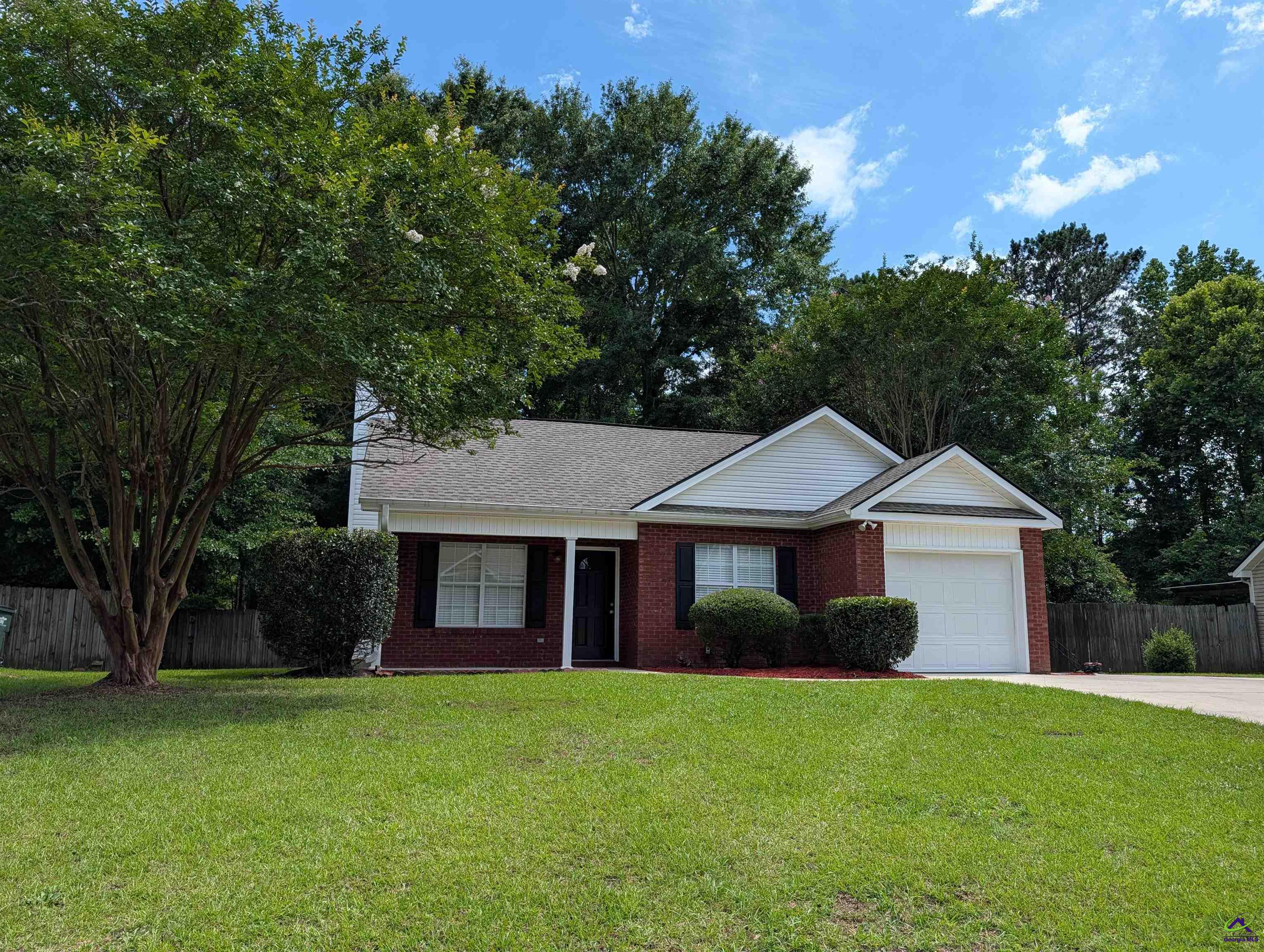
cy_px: 476
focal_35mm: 24
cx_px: 632
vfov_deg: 56.9
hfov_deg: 71.5
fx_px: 878
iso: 22
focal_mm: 6.9
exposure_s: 1/1294
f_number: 1.68
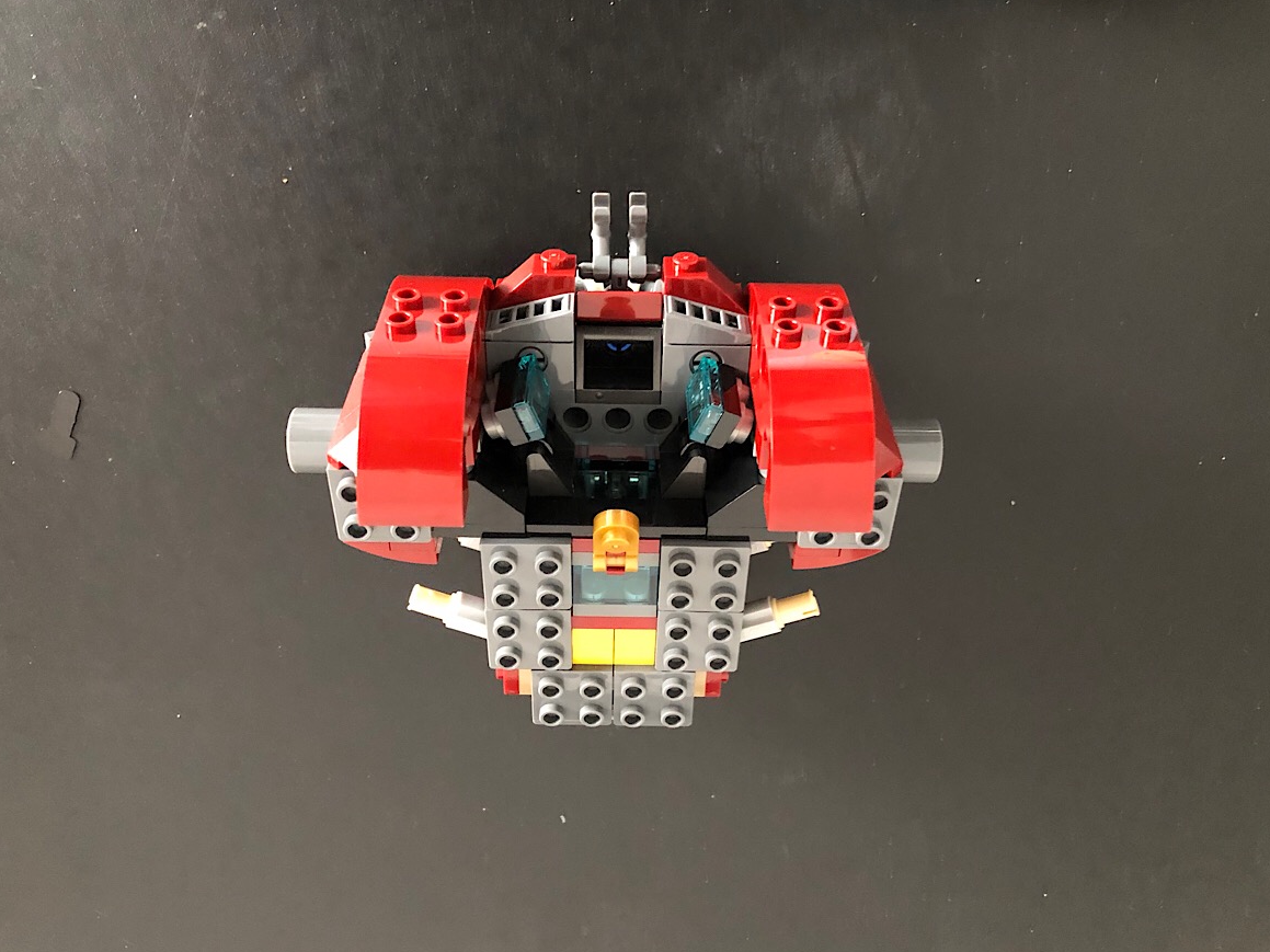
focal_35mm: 29
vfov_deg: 48.2
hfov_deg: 61.7
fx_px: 1064
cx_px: 637
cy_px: 486
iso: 100
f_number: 1.8
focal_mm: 4
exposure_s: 1/4
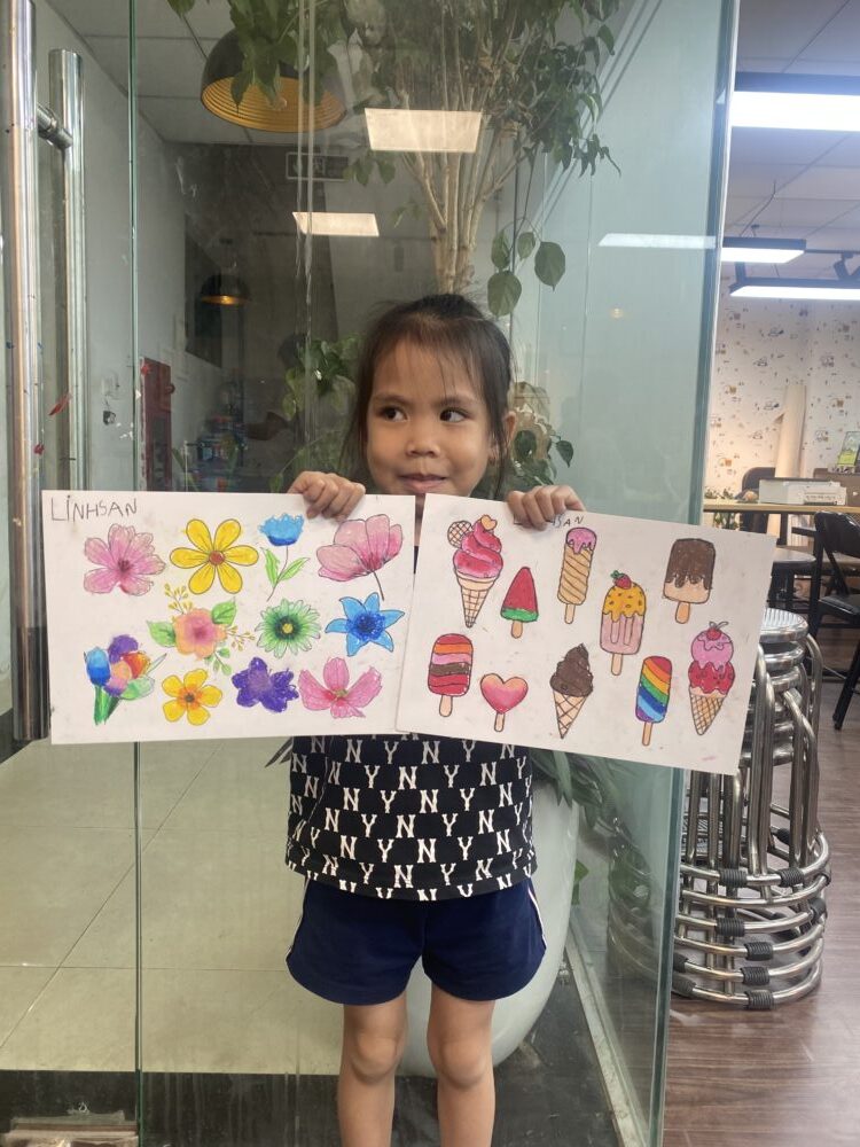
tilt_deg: -5.2
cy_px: 574
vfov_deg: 67.3
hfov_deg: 53.1
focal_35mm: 26
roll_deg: -1.7
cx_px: 430
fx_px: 861
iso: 80
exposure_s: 1/100
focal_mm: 4.25
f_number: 1.8
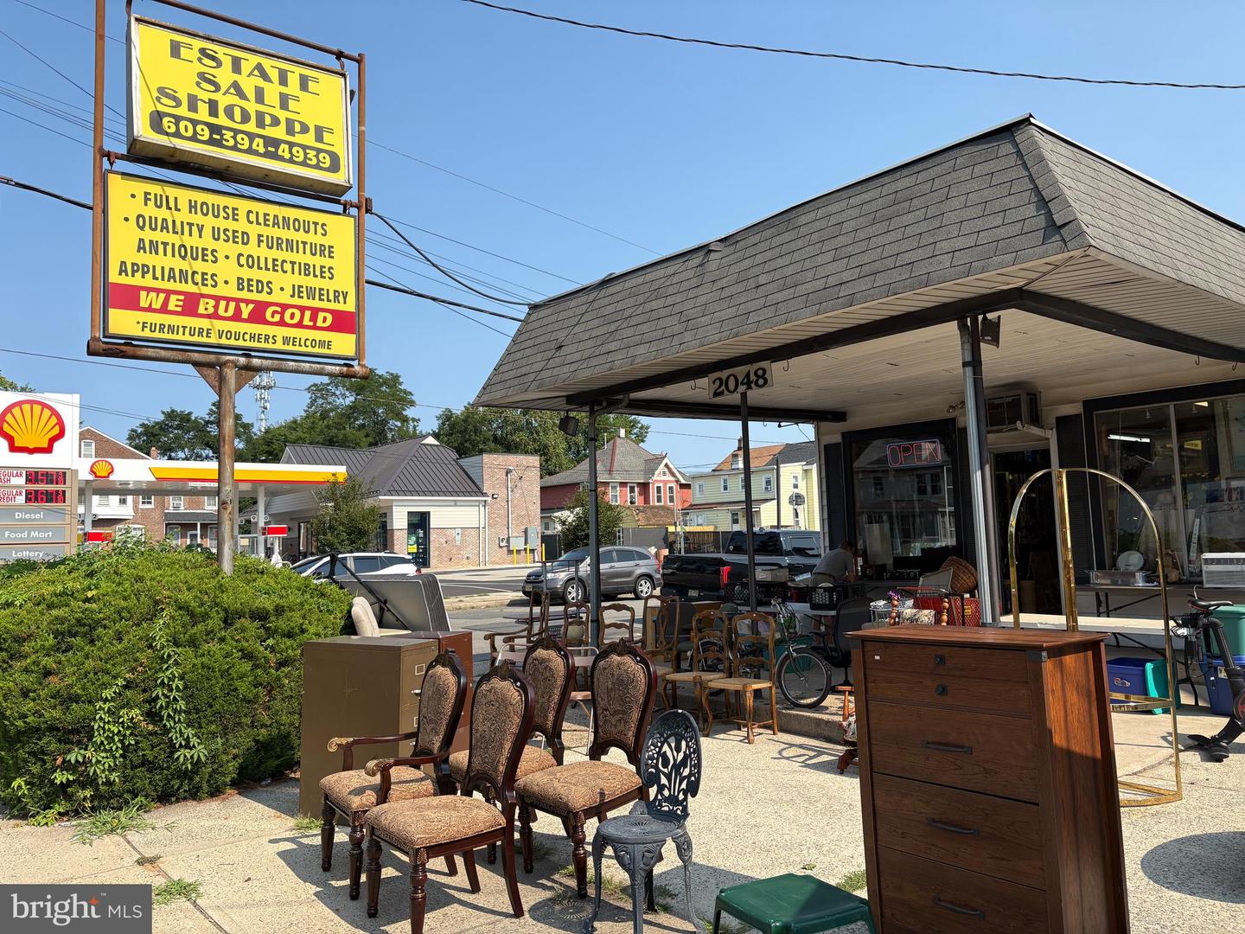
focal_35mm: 26
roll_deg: +1.7
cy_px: 467
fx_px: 935
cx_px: 622
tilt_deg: +6.0
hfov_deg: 67.3
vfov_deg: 53.1
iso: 50
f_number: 1.6
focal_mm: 5.96
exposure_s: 1/2865
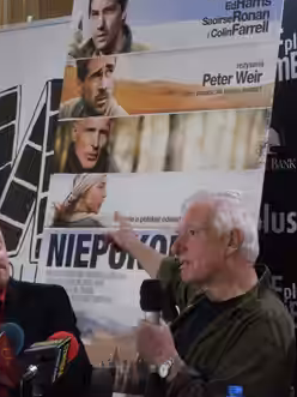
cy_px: 197
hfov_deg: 10.0
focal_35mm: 148
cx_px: 139
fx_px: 1694
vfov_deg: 13.3
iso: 400
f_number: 6.1
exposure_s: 1/41
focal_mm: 24
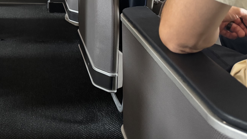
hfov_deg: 32.6
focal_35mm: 58
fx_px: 380
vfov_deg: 18.6
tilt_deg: -3.8
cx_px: -9
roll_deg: -0.9
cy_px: -62
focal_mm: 6.76
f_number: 1.78
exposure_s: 1/59
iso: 640
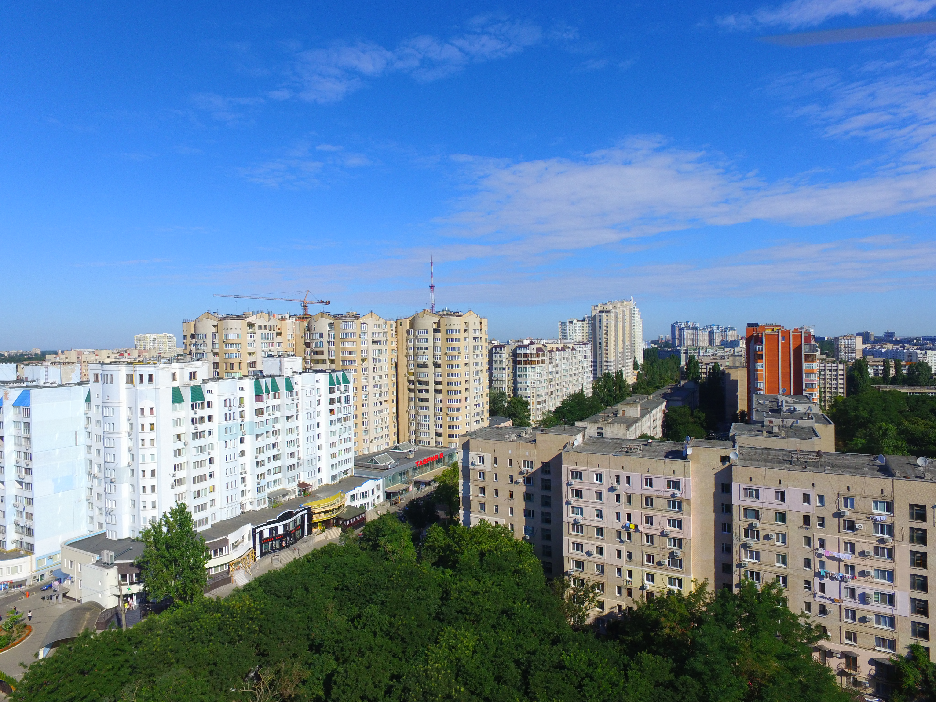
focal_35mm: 20
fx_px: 541
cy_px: 351
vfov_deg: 66.0
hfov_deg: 81.7
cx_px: 468
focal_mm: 3.61
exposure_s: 1/1473
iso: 100
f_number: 2.8
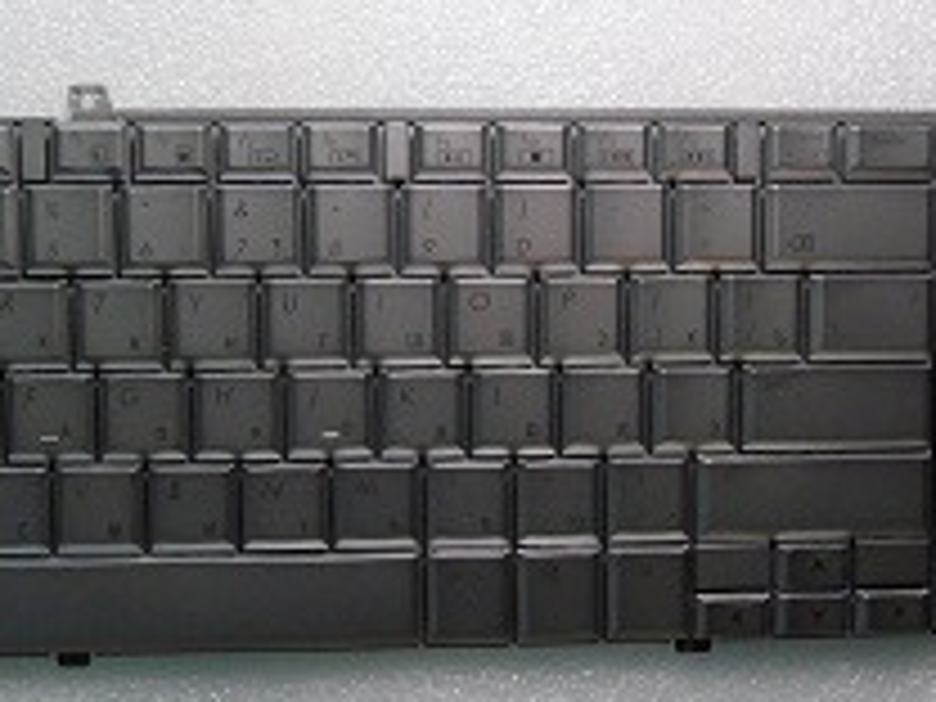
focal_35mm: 48
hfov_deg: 39.6
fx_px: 1298
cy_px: 351
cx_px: 414
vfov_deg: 30.3
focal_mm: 4.4
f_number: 6.4
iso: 400
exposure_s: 1/30
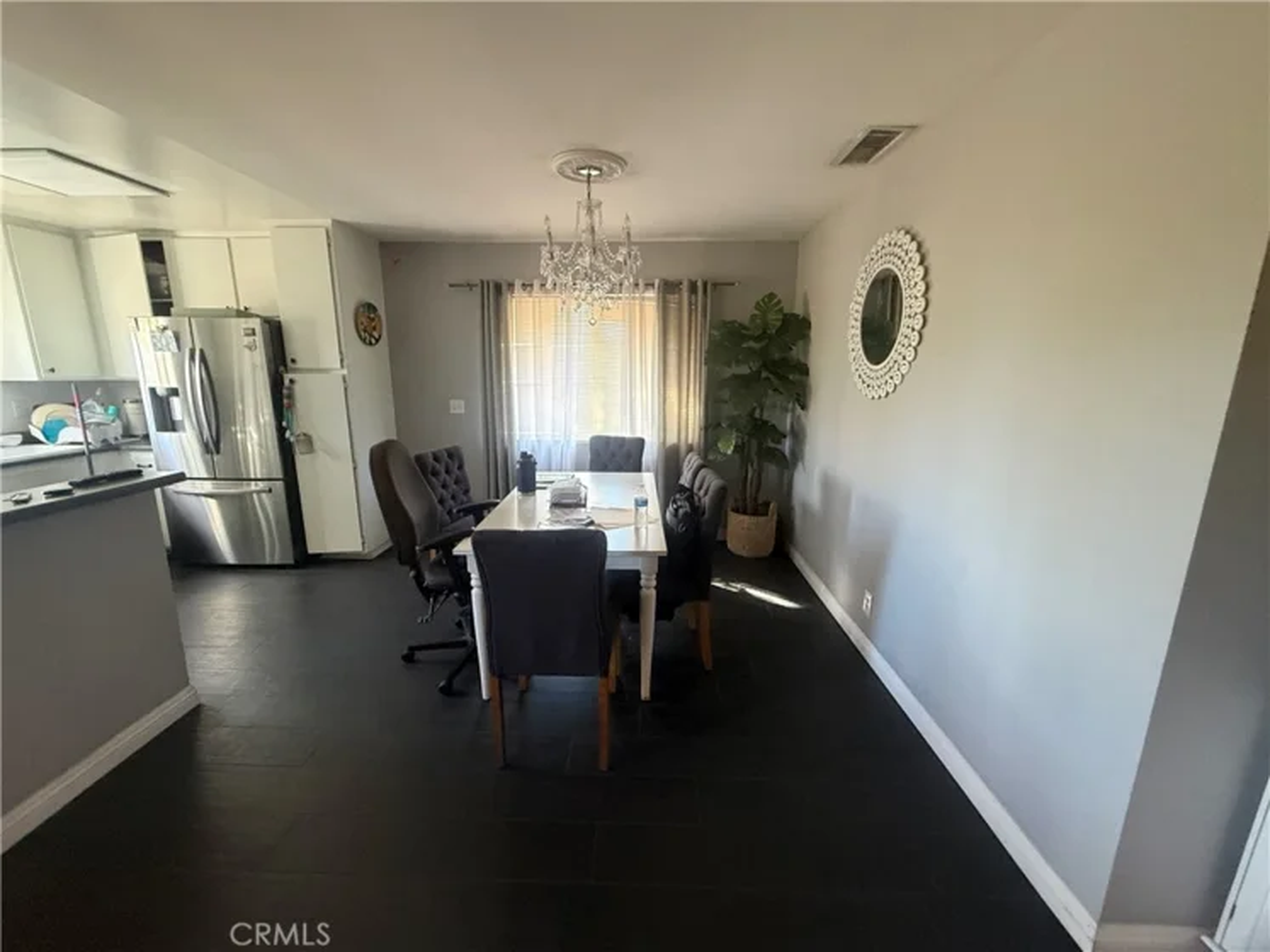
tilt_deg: -11.9
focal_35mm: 14
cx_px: 635
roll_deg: +0.6
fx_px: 514
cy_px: 476
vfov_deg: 85.7
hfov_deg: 102.1
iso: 500
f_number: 2.2
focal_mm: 2.22
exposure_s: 1/60
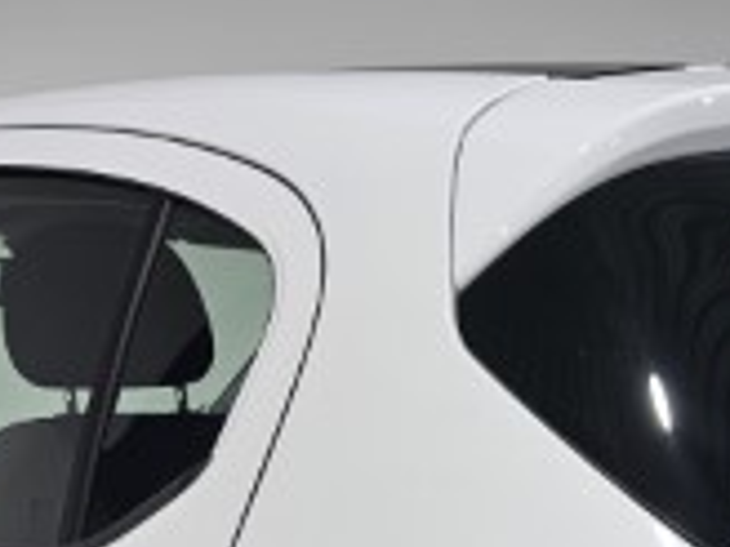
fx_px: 1898
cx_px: 507
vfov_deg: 14.7
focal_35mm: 90
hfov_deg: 21.7
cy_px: 925
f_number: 1.7
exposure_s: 1/100
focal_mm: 6.3
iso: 64
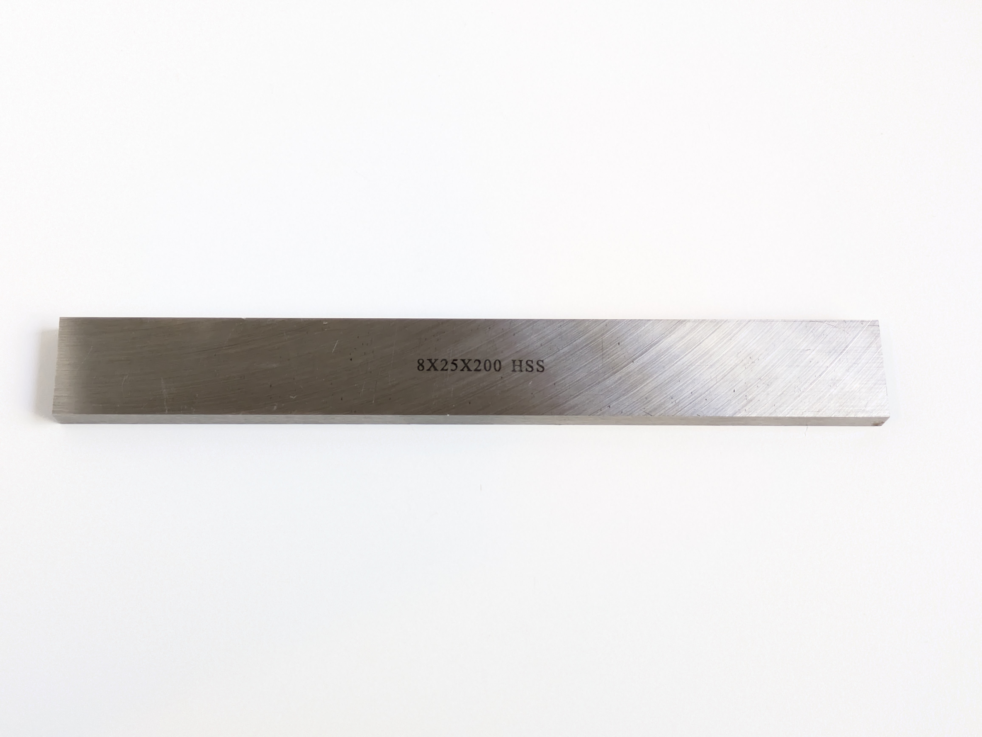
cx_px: 491
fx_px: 1447
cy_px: 368
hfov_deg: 37.5
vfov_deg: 28.6
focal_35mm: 51
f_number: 1.89
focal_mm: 5.43
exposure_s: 1/100
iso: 483
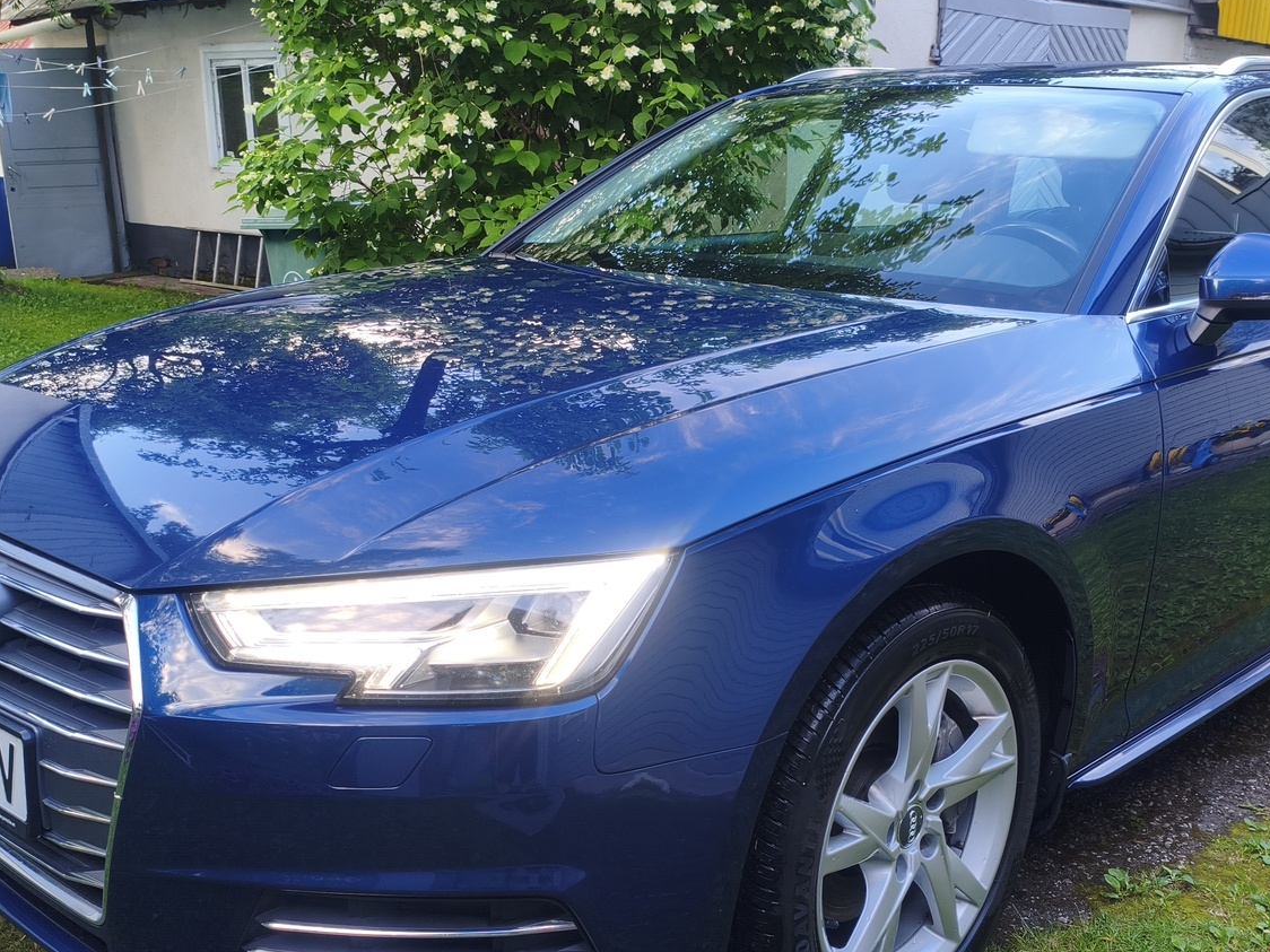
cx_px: 740
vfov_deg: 38.6
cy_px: 545
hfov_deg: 49.9
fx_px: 1357
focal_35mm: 37
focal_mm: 4.94
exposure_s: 1/66.7
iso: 125
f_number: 1.5
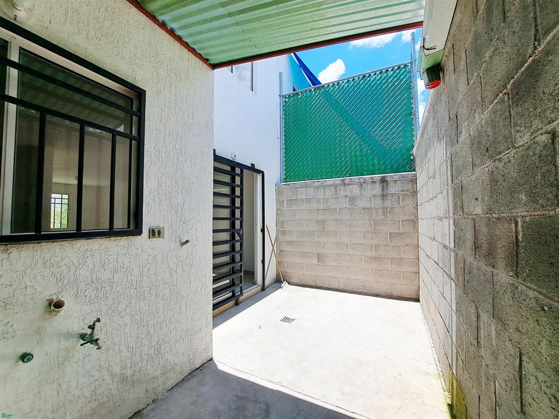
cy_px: 210
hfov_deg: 106.2
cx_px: 280
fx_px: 210
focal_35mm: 13
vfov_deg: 89.9
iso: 50
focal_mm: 1.74
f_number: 2.2
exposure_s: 1/1429
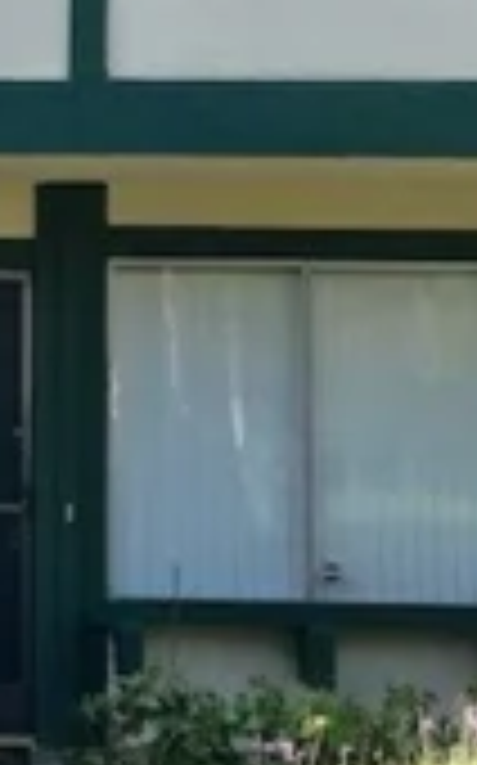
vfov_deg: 21.1
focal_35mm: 98
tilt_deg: +5.7
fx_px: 2042
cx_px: -122
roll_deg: -1.0
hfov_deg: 12.9
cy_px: 207
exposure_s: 1/704
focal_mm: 3.99
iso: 20
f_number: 1.8
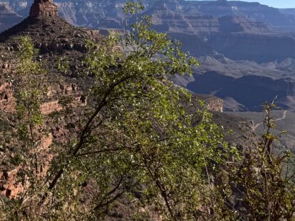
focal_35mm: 59
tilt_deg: -0.1
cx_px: -43
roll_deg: -2.0
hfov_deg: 29.0
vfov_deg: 24.1
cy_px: 20
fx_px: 502
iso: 80
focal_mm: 6.76
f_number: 1.78
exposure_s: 1/4049
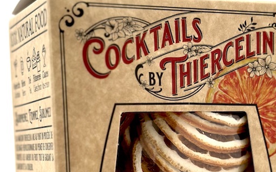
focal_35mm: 97
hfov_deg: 21.4
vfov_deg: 13.1
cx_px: 167
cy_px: 219
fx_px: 730
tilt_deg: -6.3
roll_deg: +0.1
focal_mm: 6.86
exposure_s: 1/87
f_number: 1.78
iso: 125
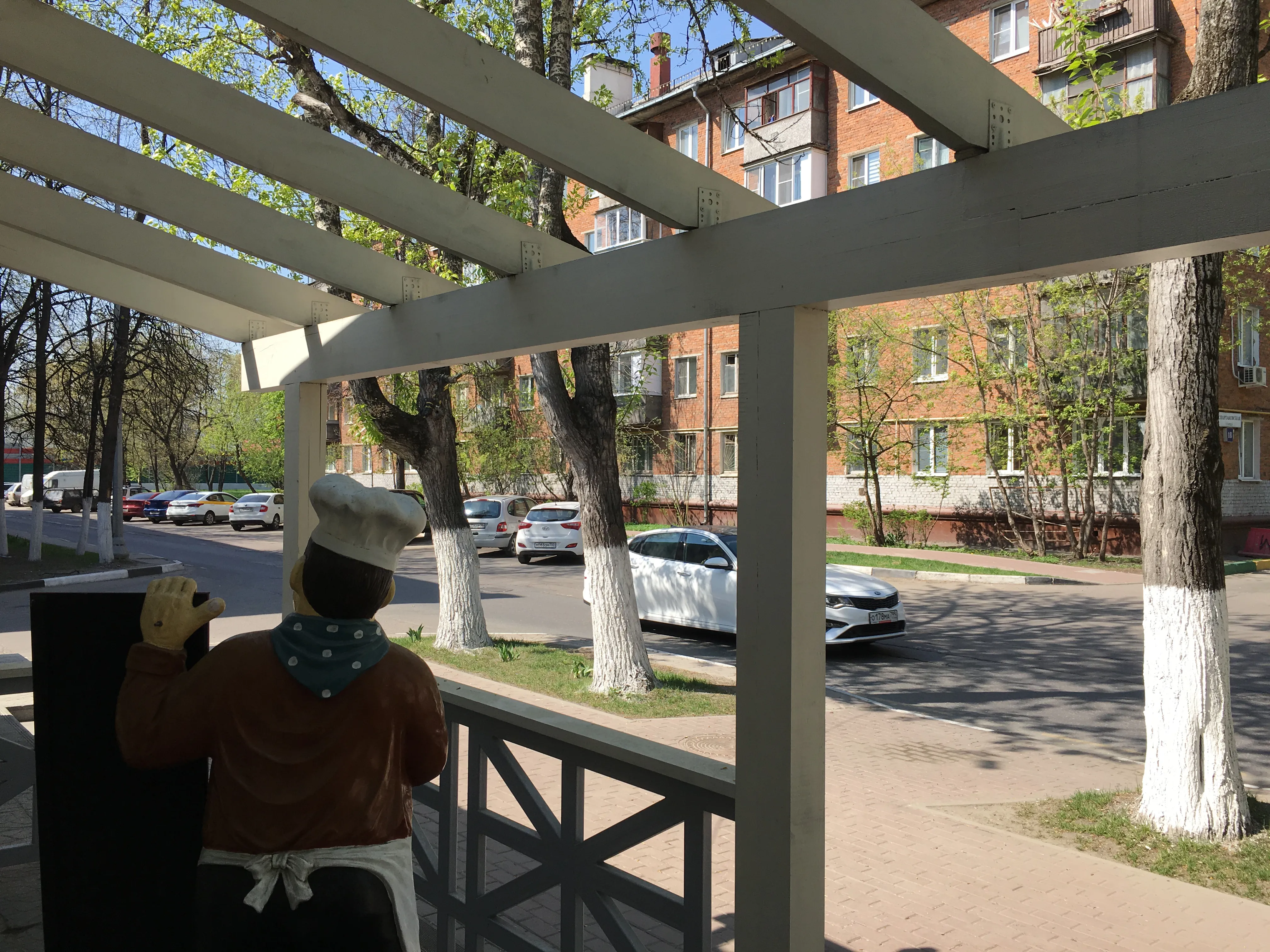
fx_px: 1064
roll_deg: -0.9
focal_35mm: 29
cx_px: 635
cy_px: 476
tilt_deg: -0.5
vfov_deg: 48.2
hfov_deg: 61.7
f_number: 2.2
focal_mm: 4.15
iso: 25
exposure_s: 1/874
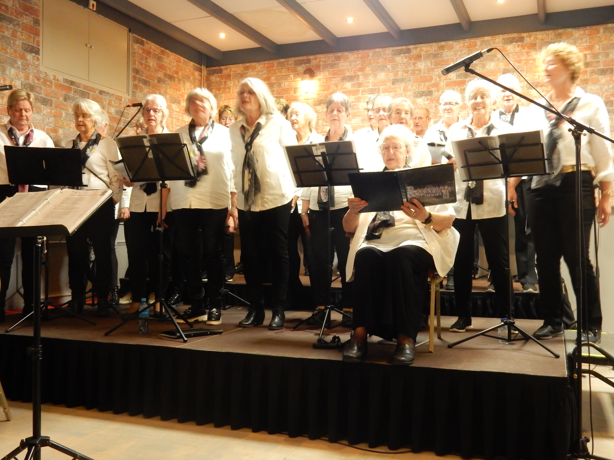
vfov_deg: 39.7
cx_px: 307
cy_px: 230
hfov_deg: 51.4
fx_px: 639
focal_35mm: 36
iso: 720
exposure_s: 1/8
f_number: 4
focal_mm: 6.4
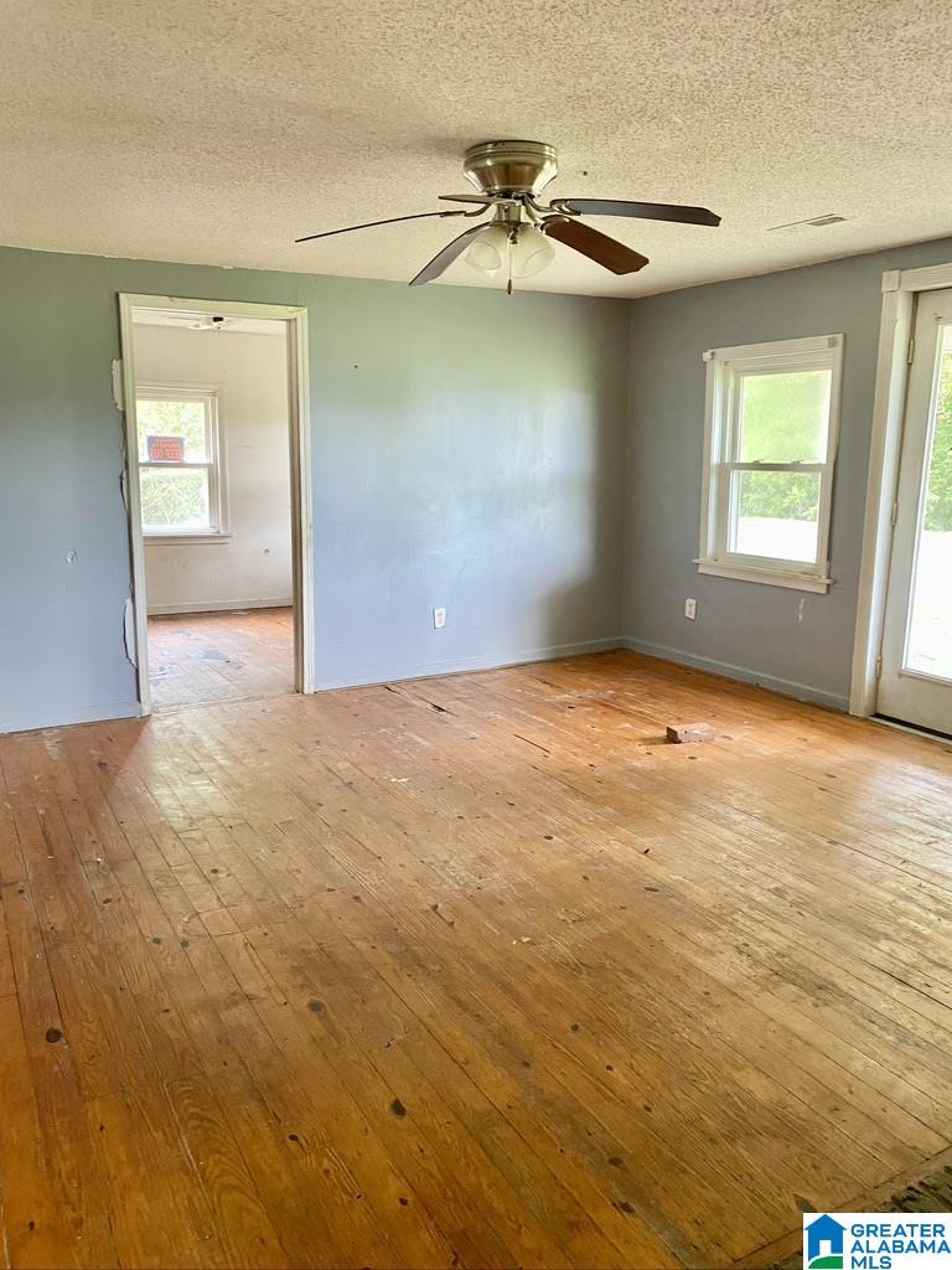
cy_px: 635
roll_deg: -1.3
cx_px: 476
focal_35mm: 26
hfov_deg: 53.1
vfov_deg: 67.3
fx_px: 953
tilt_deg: -9.5
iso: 250
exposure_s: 1/60
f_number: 1.8
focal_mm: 4.25
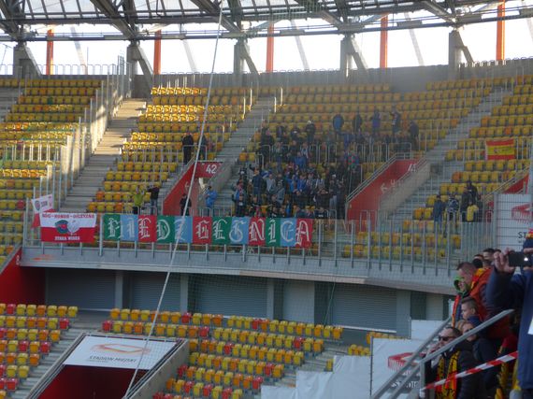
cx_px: 266
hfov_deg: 22.8
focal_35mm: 86
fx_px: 1324
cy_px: 200
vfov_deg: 17.2
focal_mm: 17
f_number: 4.5
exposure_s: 1/80
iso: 100
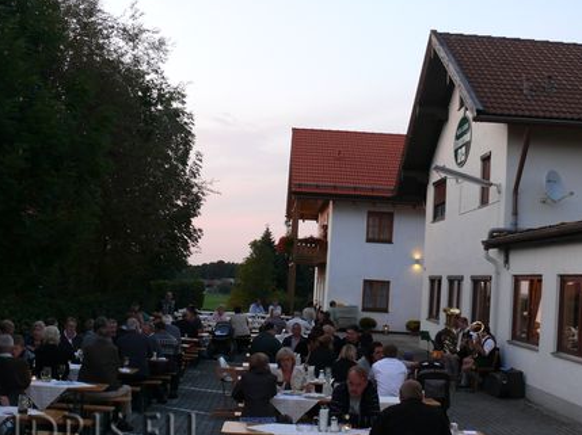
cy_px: 244
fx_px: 823
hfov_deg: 38.8
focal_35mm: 49
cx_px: 247
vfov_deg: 29.6
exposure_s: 1/25
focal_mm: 7.4
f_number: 2.8
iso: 200
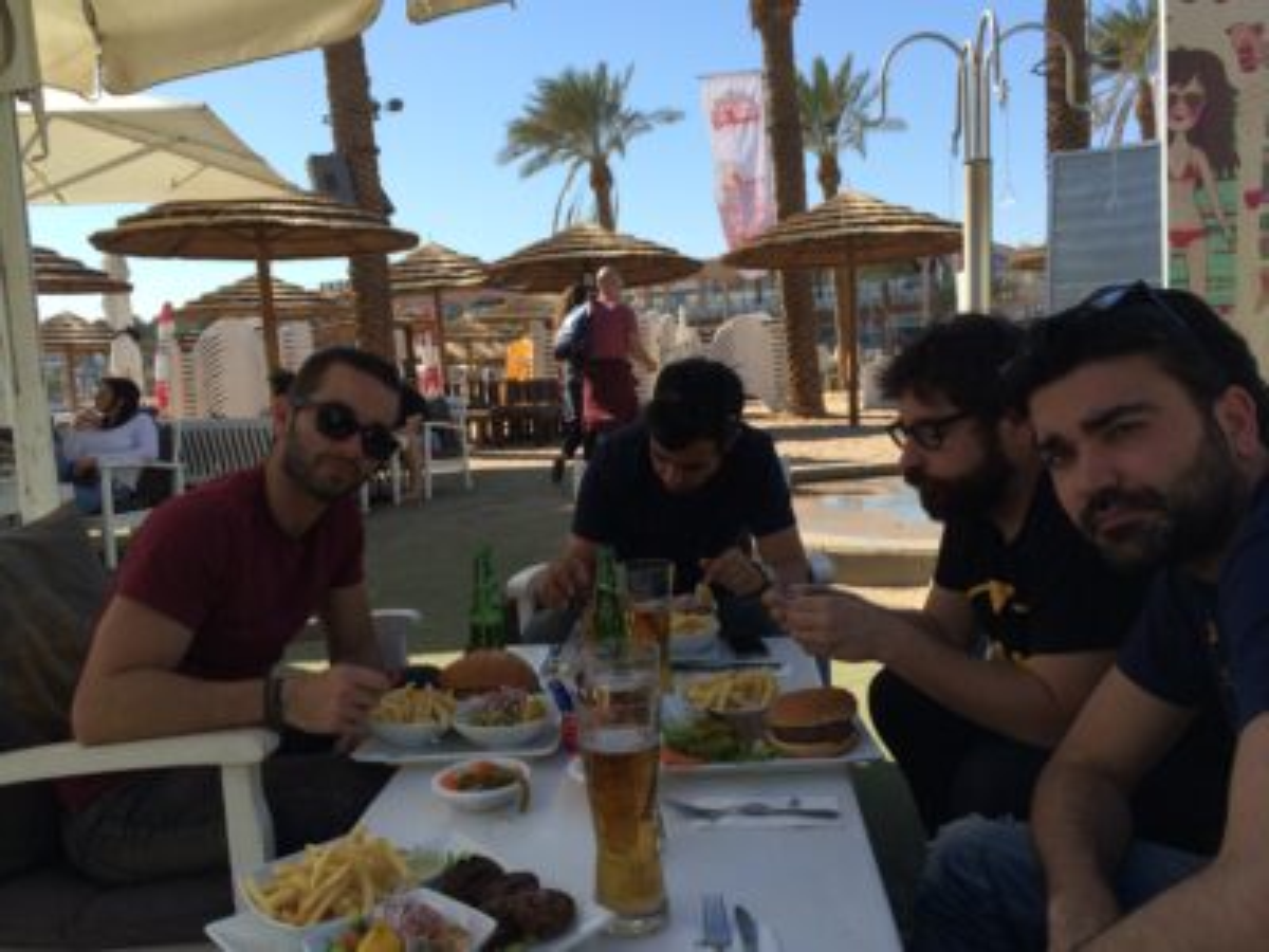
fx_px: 1100
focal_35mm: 30
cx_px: 634
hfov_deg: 60.0
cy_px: 476
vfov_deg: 46.8
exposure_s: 1/1414
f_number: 2.2
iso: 32
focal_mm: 4.12
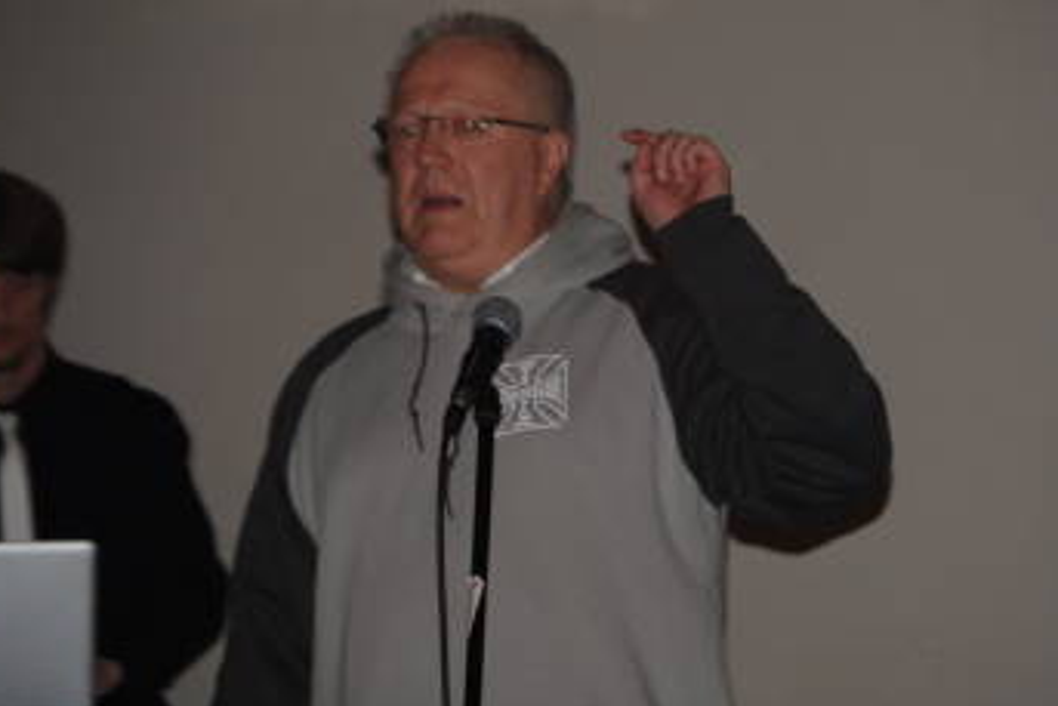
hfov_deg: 9.8
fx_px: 6174
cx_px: 598
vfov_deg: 6.5
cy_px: 344
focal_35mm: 210
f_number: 4.8
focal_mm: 100
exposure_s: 1/60
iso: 200
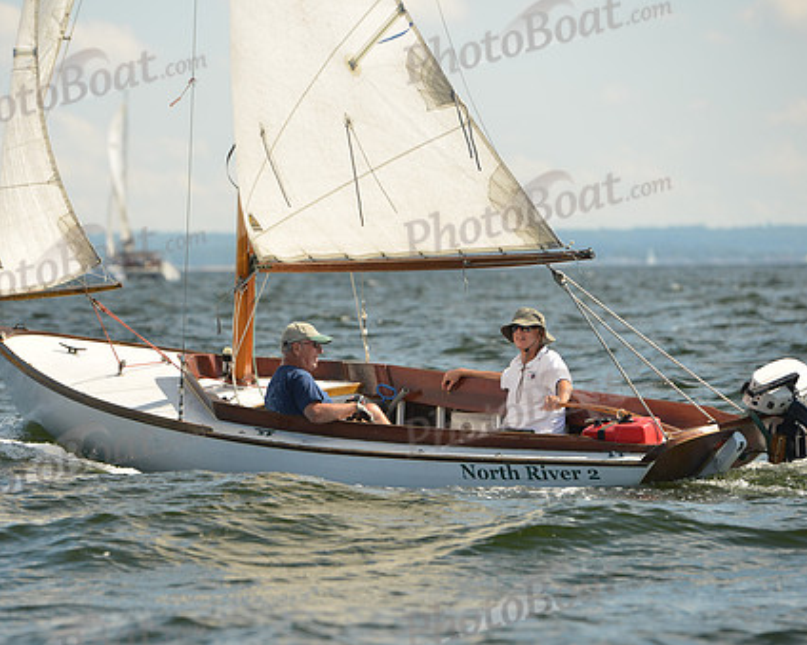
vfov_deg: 6.7
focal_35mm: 231
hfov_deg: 8.4
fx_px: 5516
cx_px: 306
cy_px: 336
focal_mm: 180
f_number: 6.3
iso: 500
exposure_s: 1/1000
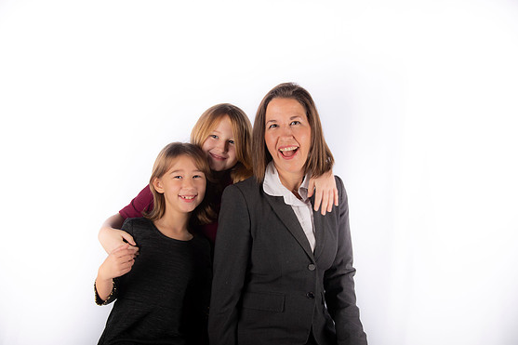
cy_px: 174
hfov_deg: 39.6
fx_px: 719
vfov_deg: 27.0
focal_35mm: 50
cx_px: 256
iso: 100
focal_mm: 48
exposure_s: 1/200
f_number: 6.3
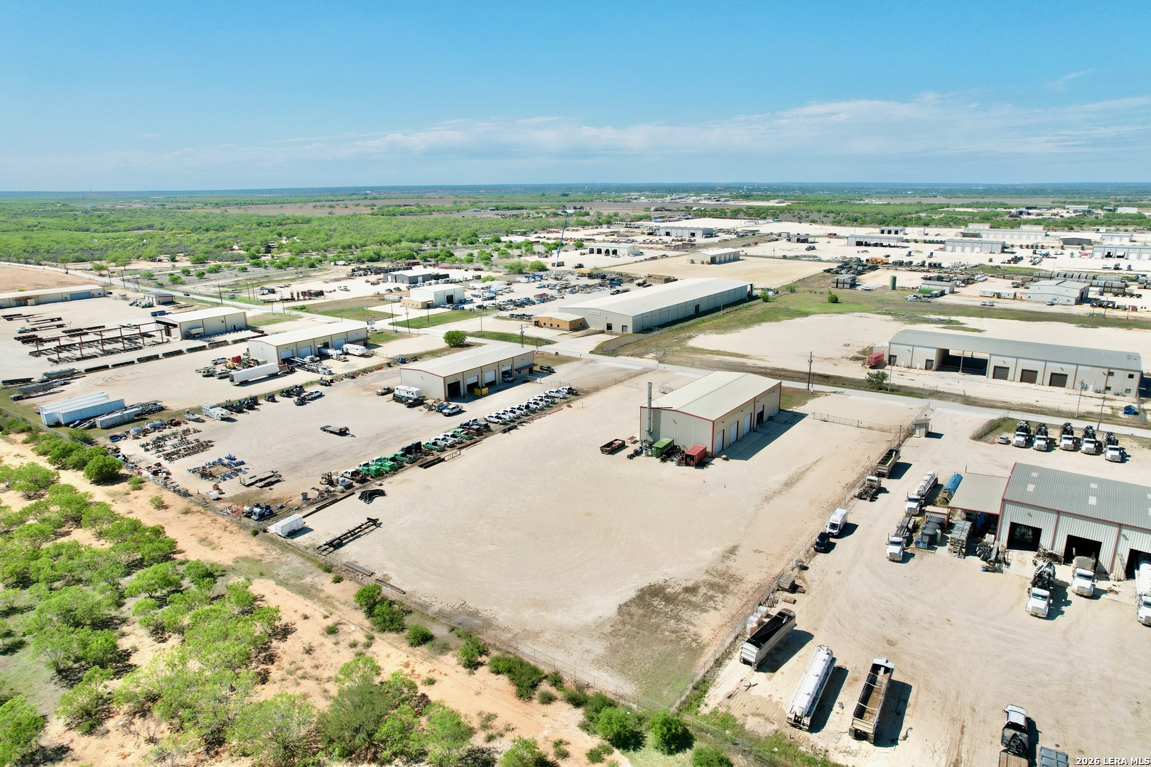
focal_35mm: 22
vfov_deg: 57.2
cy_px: 384
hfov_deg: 78.6
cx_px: 576
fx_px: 703
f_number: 2.8
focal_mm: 8.38
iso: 100
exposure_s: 1/3000
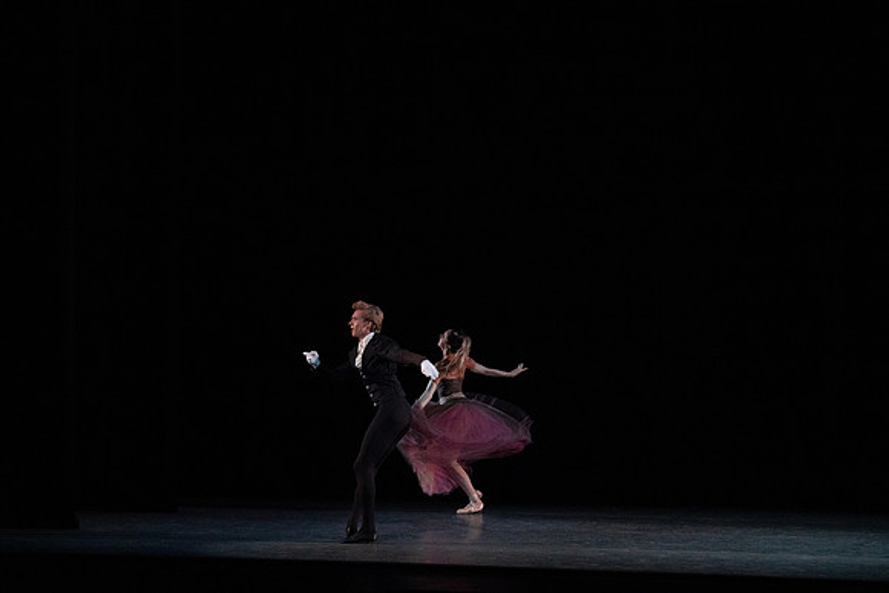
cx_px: 444
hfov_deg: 16.1
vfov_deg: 10.8
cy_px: 296
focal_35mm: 127
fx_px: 3137
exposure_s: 1/400
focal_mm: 127
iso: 16000
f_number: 5.6
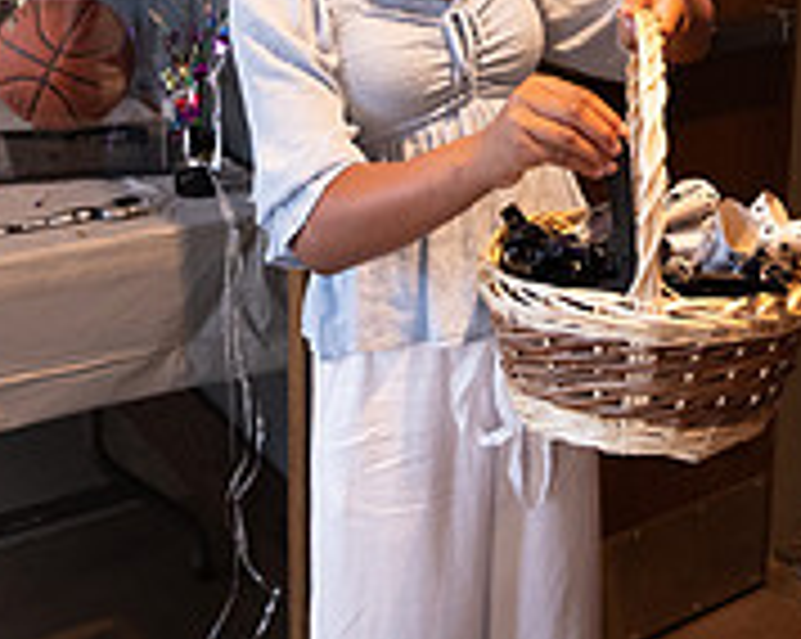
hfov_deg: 32.8
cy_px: -76
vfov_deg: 24.7
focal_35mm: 57
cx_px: 536
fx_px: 1350
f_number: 4
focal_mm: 24
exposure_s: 1/200
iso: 3200
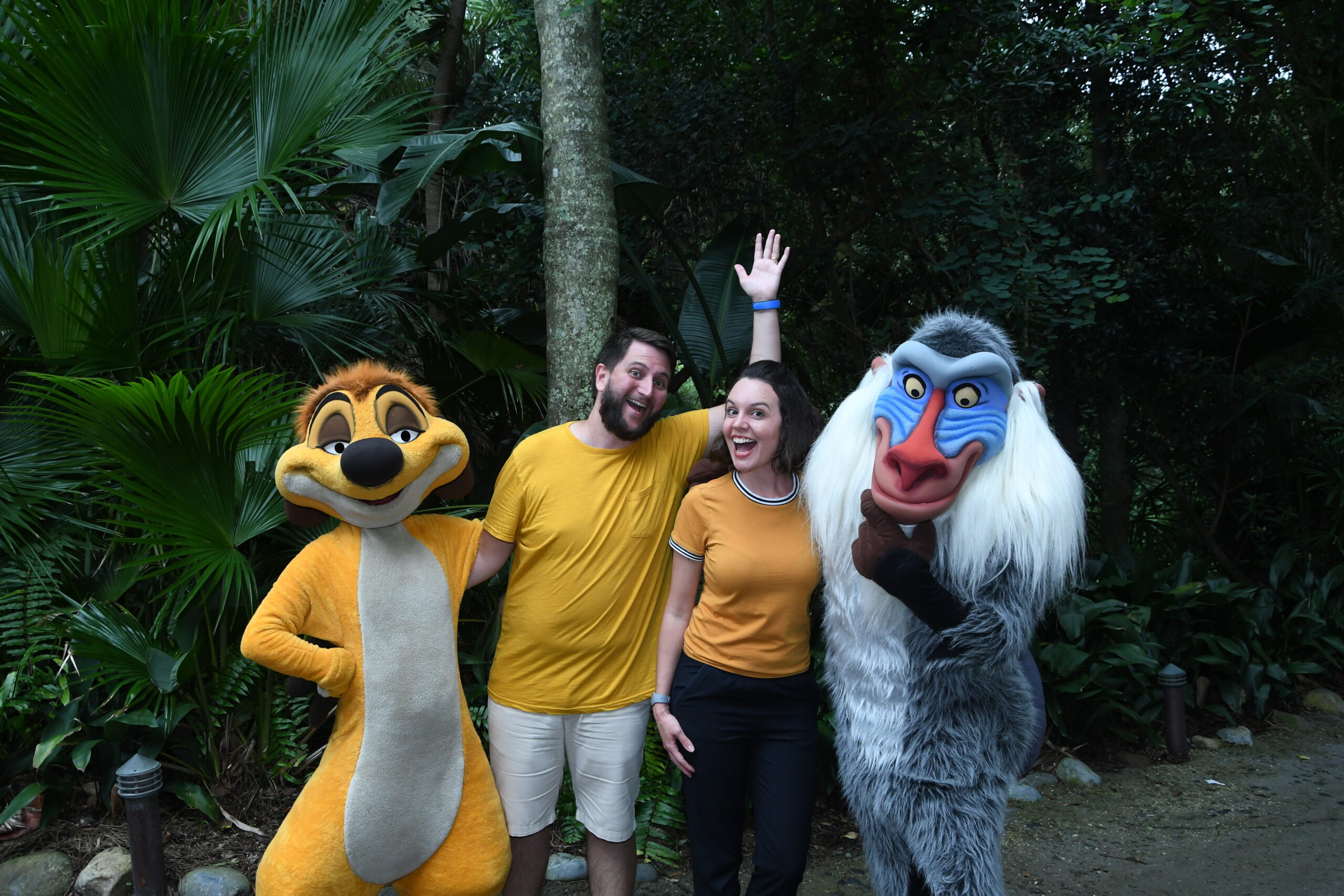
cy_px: 448
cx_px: 672
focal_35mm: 31
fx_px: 1157
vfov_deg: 42.3
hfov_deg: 60.3
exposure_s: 1/125
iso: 800
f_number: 5
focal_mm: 21
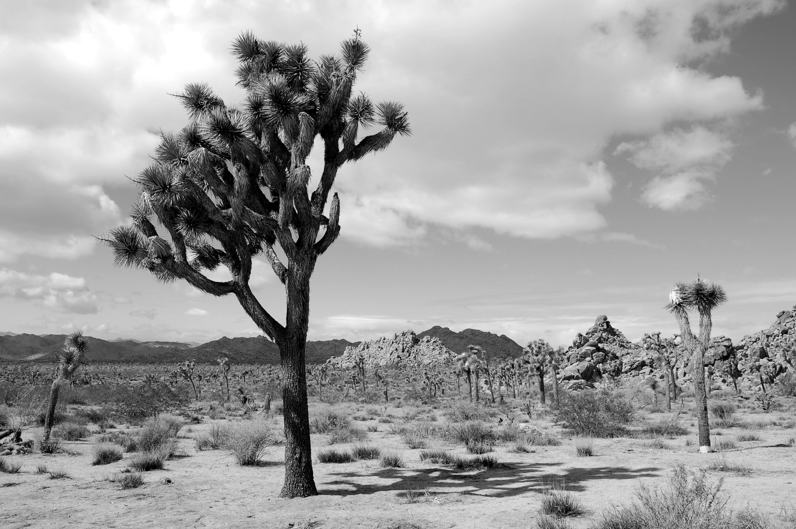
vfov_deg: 39.9
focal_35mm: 33
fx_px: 729
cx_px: 398
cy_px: 264
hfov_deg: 57.3
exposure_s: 1/400
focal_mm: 22
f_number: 10
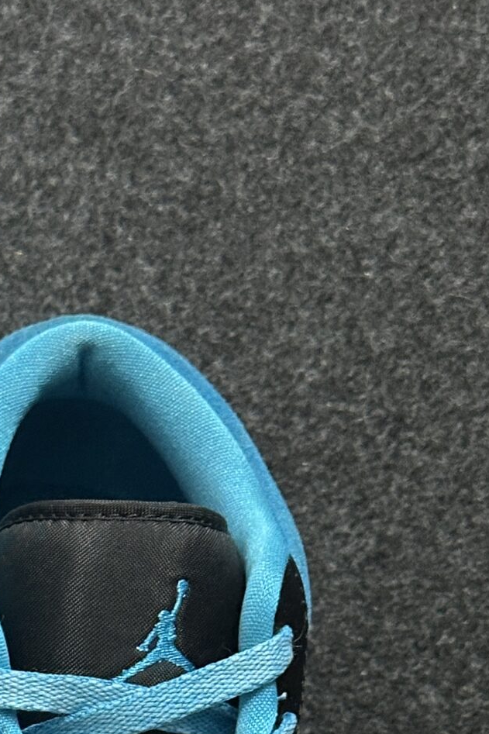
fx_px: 2751
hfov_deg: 10.0
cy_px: 962
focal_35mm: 135
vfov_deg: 14.5
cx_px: -122
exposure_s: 1/40
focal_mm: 6.86
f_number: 1.78
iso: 320
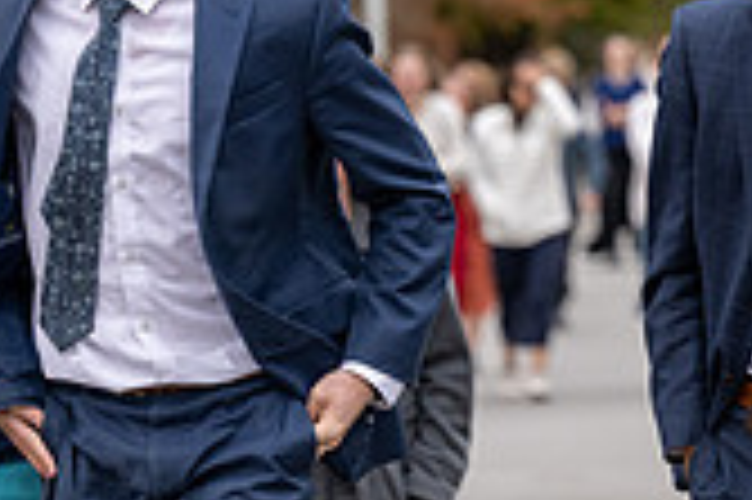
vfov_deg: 4.2
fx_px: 6886
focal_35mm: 330
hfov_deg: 6.2
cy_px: 381
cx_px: 477
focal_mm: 95
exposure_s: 1/1000
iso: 400
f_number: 2.8
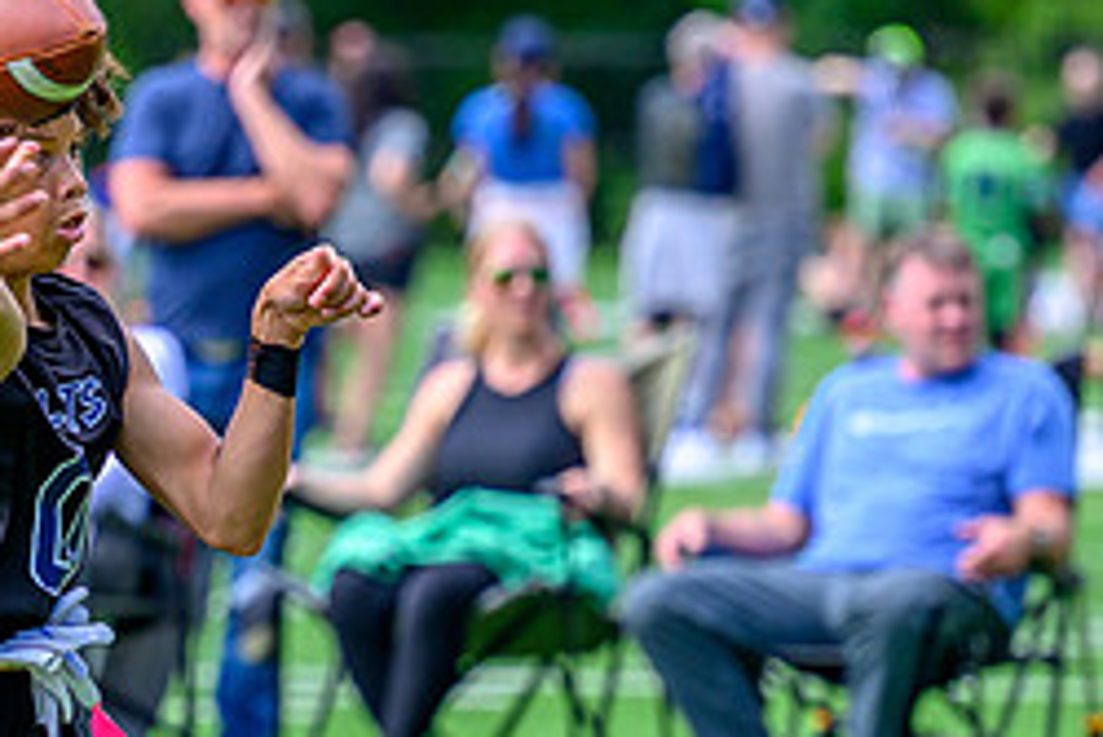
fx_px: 14500
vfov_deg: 2.9
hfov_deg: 4.4
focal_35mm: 473
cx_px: 65
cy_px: 642
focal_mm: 130
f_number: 2.8
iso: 200
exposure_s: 1/2000
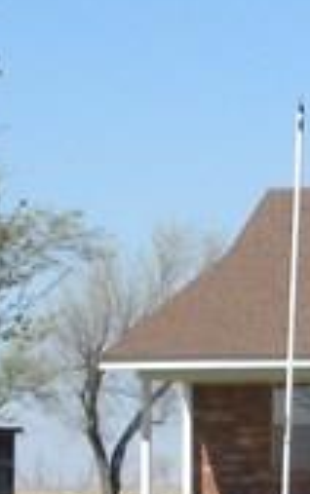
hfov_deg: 4.9
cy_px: 257
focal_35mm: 263
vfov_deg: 8.0
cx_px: 760
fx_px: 3546
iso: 64
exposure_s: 1/268
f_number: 5.6
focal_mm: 7.3
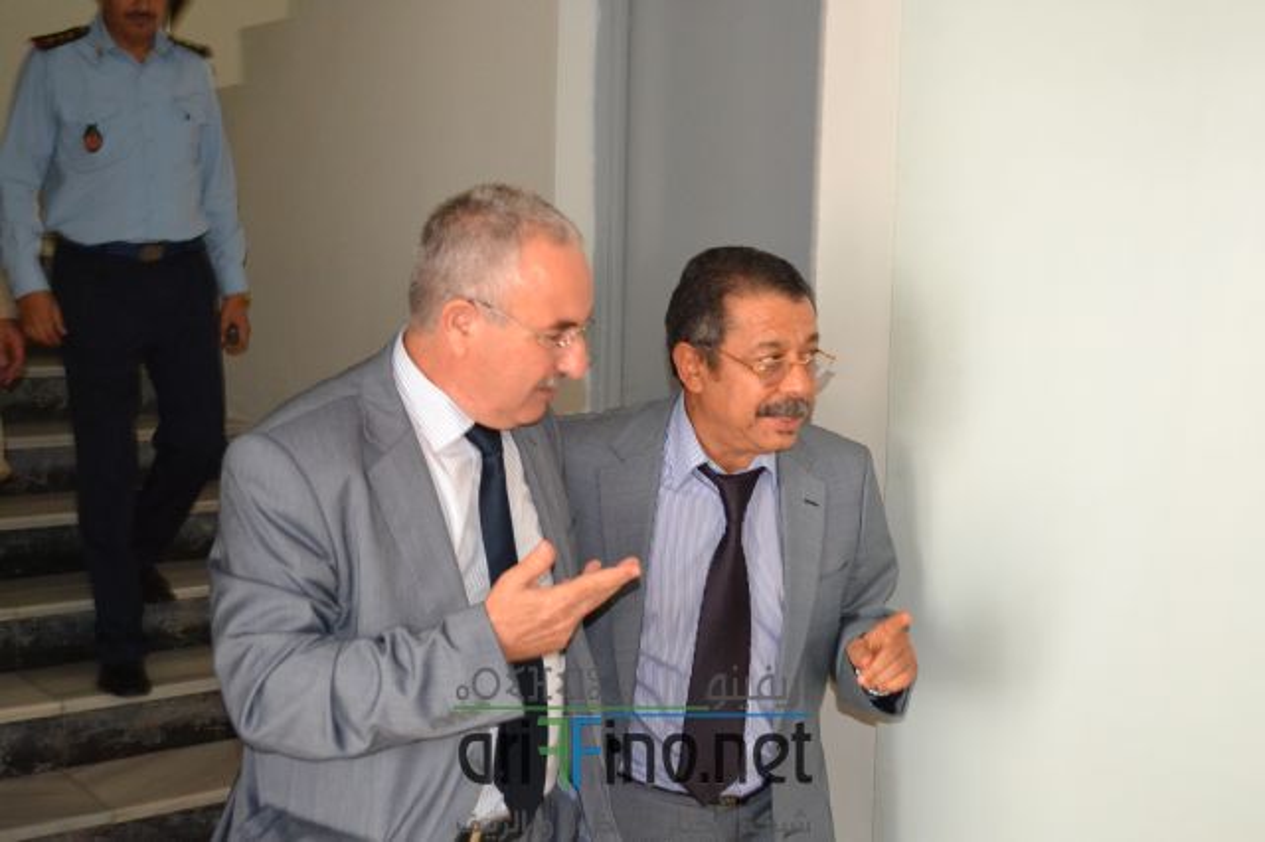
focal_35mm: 48
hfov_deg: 41.1
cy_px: 421
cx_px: 632
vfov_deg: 28.0
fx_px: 1686
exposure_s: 1/60
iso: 1800
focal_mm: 32
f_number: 4.8
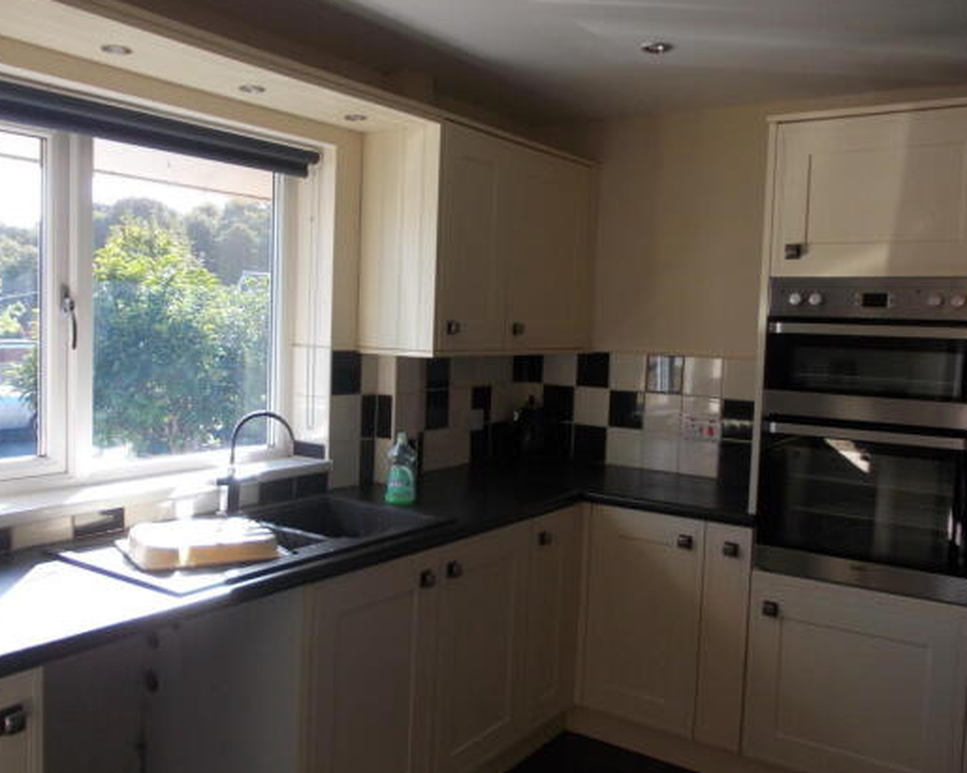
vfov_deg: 47.1
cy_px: 385
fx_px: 887
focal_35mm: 31
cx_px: 430
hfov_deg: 57.1
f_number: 2.7
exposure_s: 1/125
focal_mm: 4
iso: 80
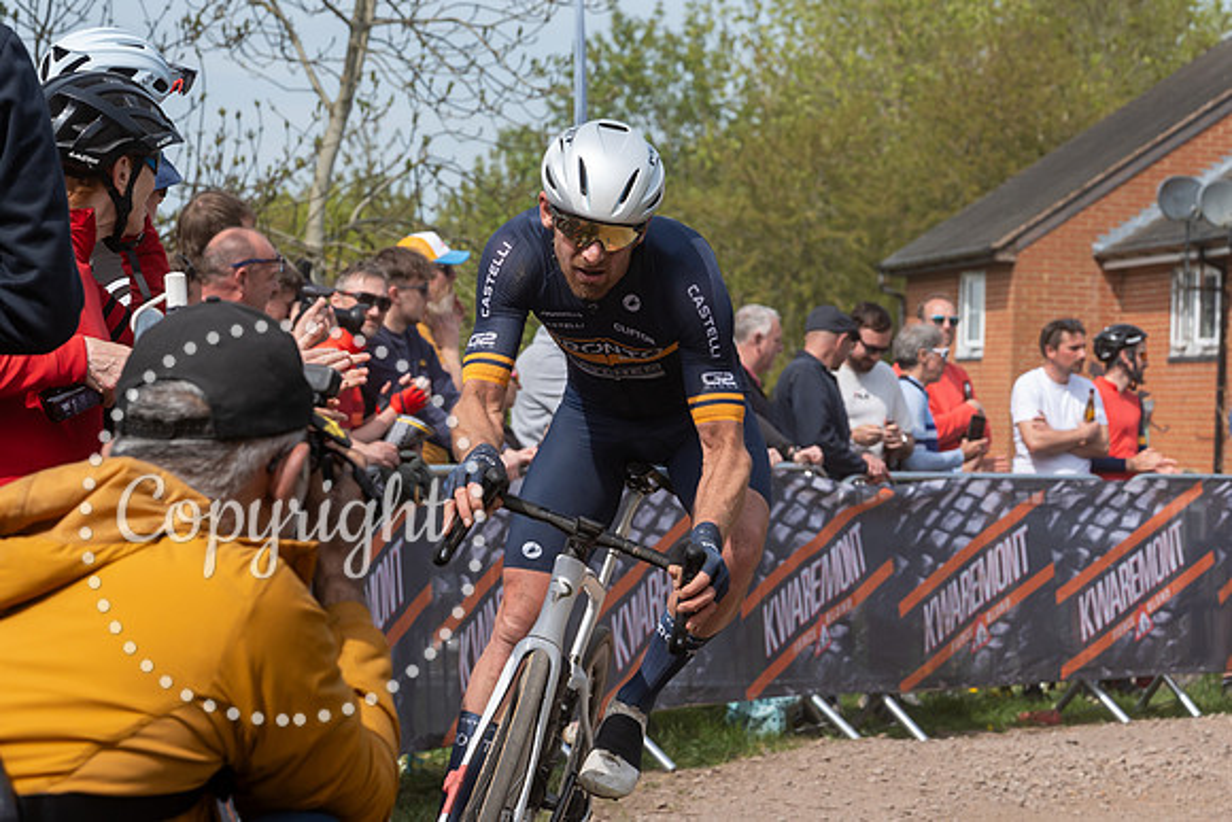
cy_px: 275
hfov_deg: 17.9
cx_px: 609
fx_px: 3918
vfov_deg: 12.0
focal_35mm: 114
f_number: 6.3
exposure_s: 1/1000
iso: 320
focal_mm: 70
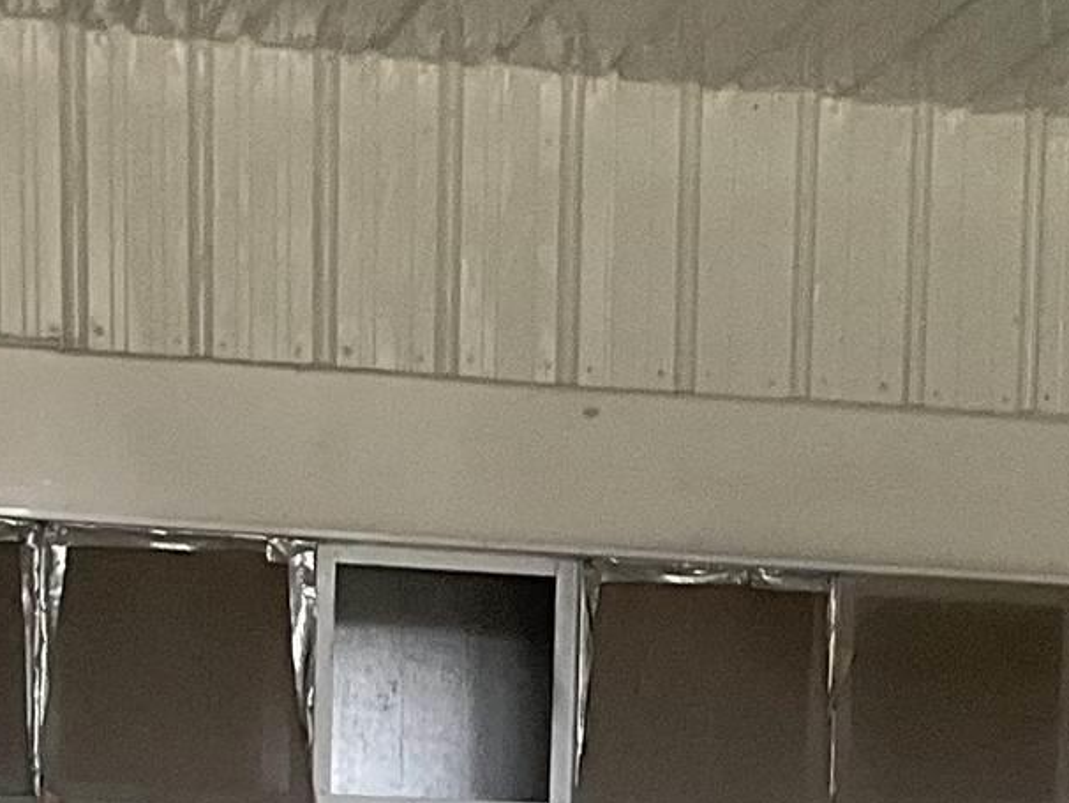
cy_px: 1431
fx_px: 4541
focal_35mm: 147
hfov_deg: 13.3
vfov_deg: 9.6
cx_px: 940
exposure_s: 1/60
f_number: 1.8
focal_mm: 3
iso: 80
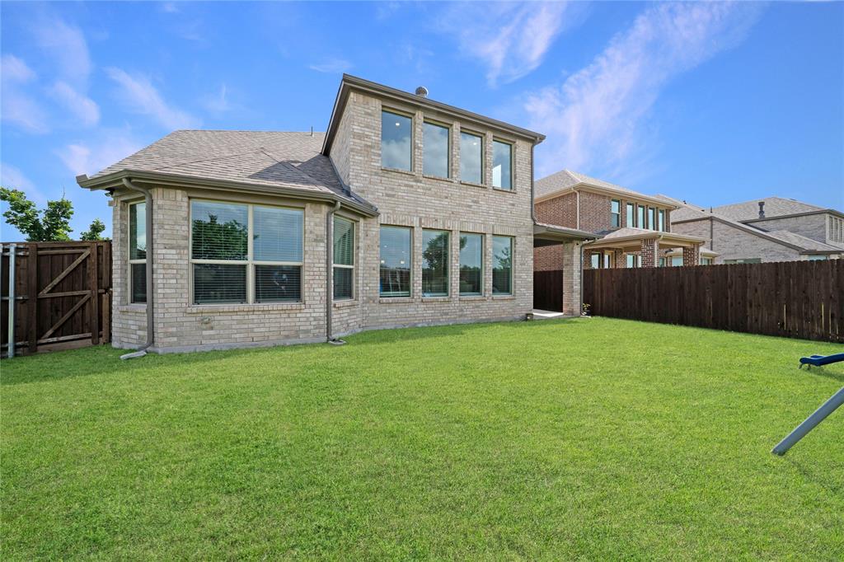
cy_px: 281
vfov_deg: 90.0
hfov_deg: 112.6
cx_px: 422
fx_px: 281
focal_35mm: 12
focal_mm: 12
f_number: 9
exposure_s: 1/640
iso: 500
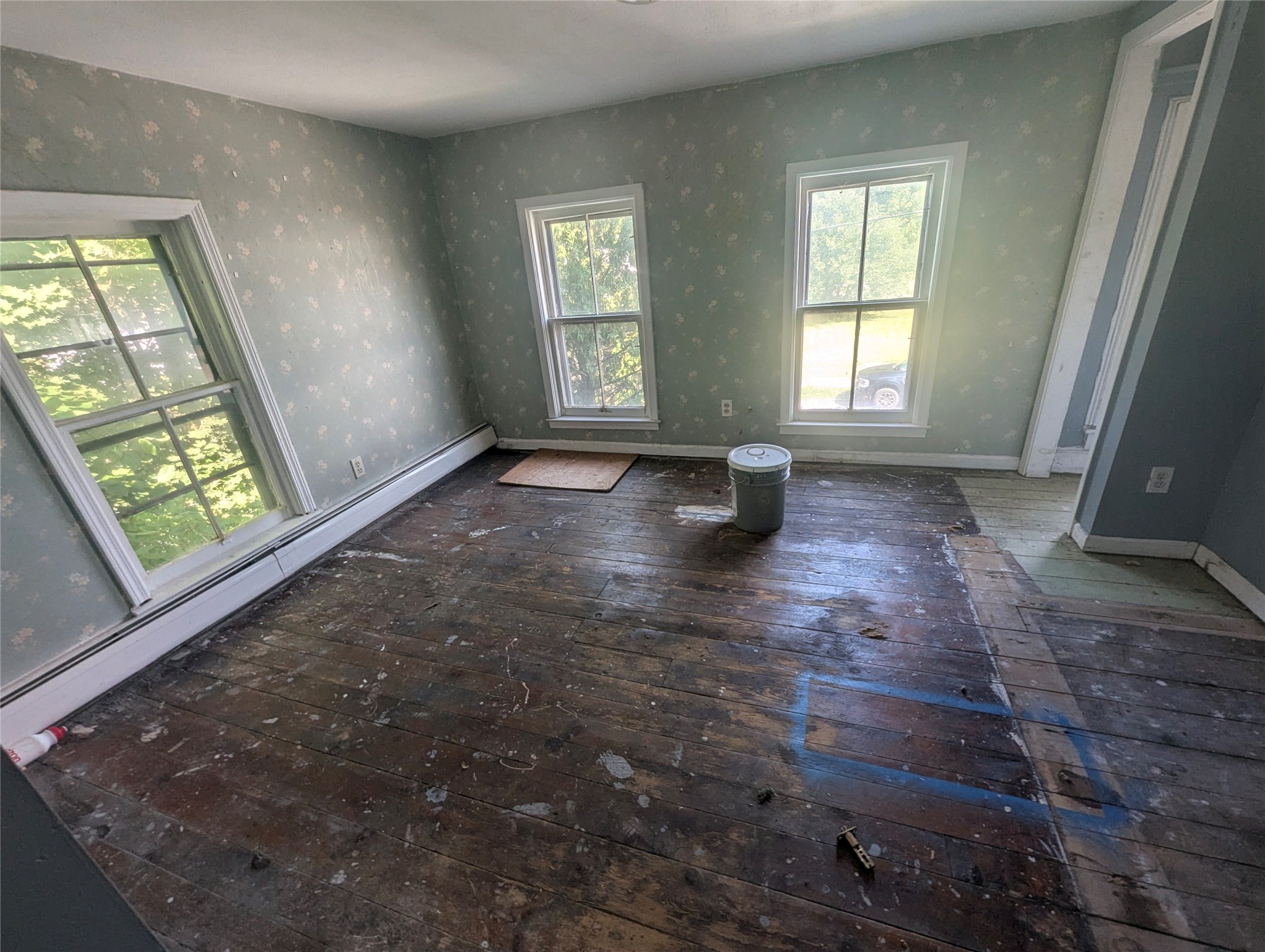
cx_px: 632
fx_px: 476
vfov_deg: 90.1
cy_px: 476
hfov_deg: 106.1
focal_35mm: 13
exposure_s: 1/60.7
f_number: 2.2
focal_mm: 1.95
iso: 41
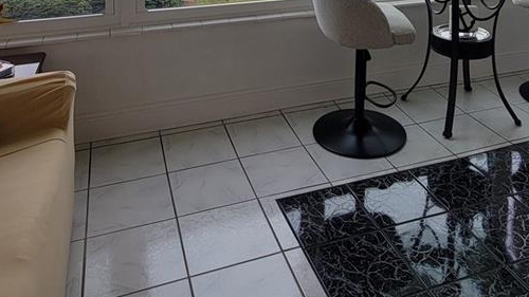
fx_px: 477
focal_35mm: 34
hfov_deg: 57.7
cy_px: -101
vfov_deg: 27.9
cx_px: 310
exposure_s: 1/501
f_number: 2.2
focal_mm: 2.2
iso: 50
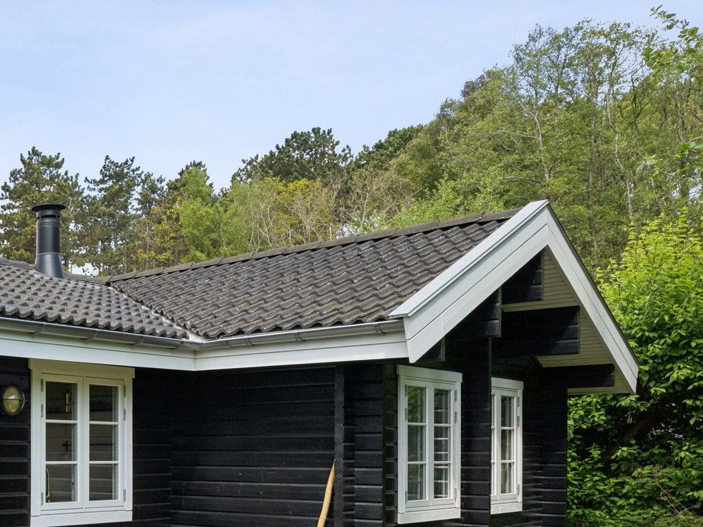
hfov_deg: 31.8
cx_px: -190
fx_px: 954
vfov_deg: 29.8
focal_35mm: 47
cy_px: 452
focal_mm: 17
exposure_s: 1/1250
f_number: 5
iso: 320
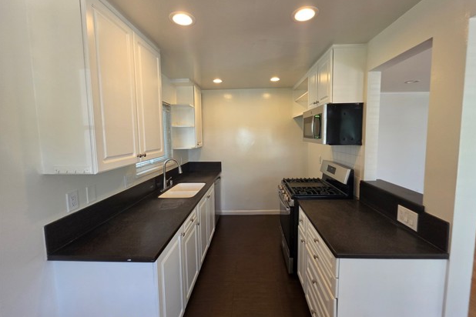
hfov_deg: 104.2
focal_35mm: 14
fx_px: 185
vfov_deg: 81.2
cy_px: 152
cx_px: 244
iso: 80
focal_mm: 2.2
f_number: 1.9
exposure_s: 1/120
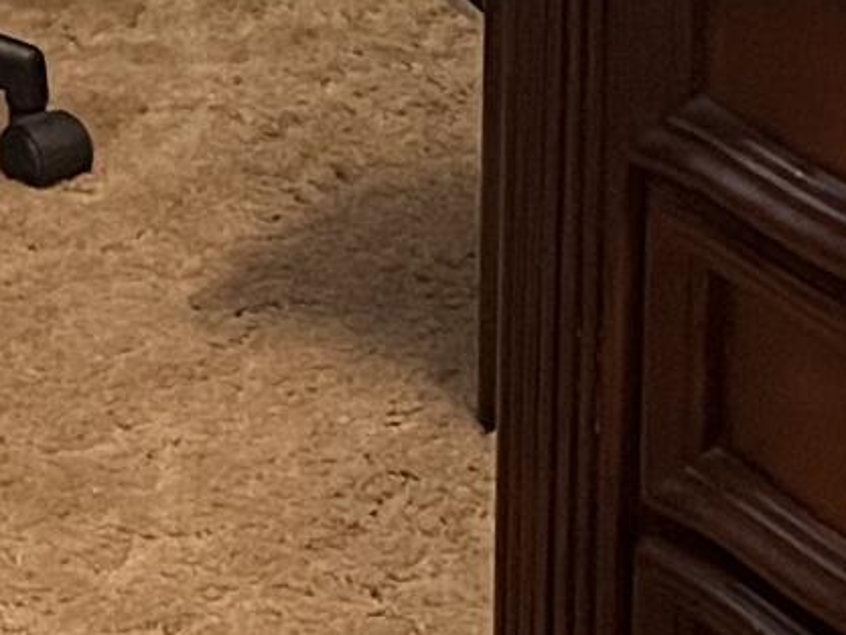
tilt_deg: -14.3
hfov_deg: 10.3
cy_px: -757
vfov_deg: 7.5
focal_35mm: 187
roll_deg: -2.5
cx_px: 1173
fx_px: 4572
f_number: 1.5
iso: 400
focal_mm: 5.7
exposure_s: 1/40
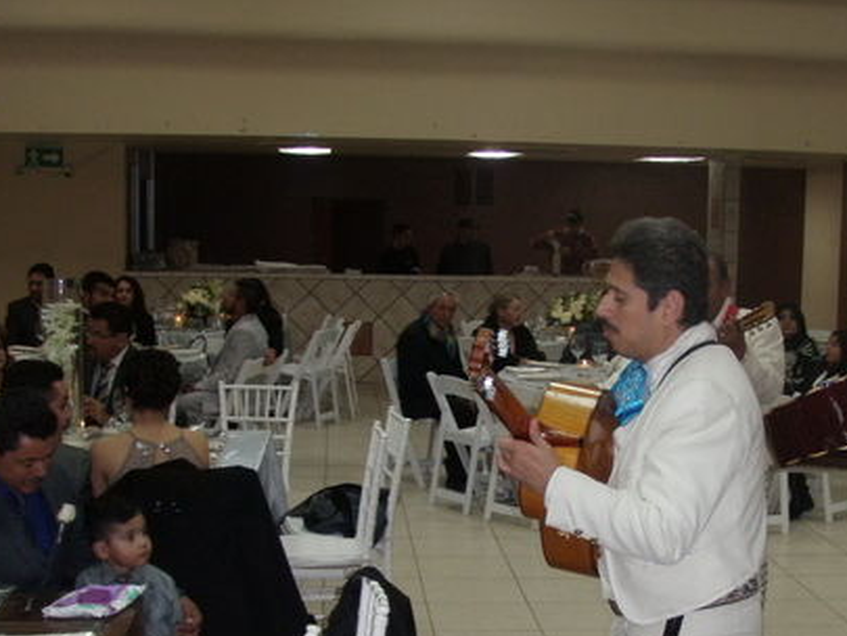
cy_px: 448
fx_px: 1469
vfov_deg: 24.3
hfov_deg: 31.9
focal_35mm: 60
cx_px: 577
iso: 200
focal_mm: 6.7
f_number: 3.5
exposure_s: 1/30
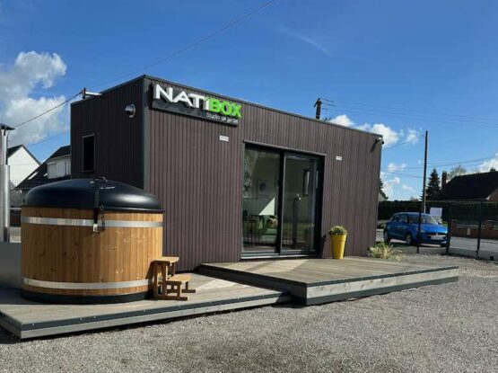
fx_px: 345
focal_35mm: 24
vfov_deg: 56.7
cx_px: 249
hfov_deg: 71.7
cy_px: 186
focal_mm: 6.86
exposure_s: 1/3597
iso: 80
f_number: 1.78
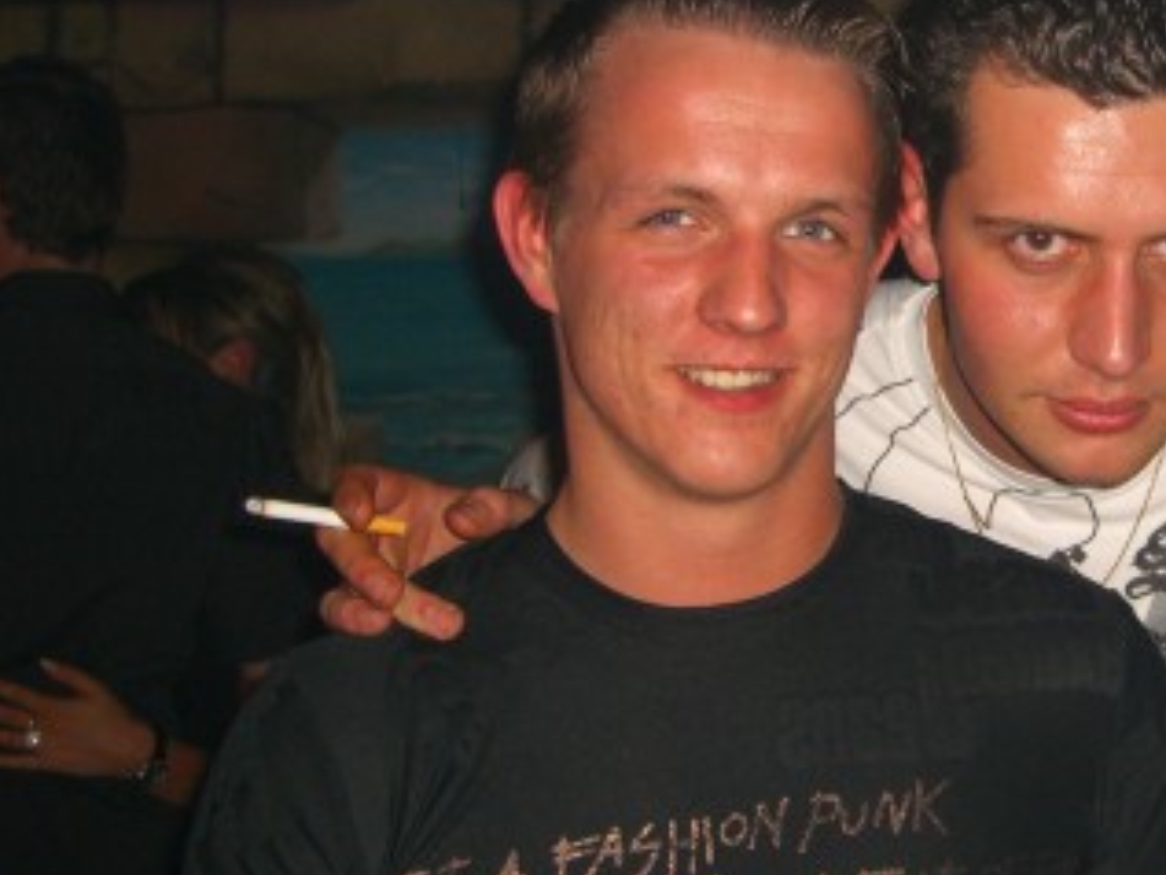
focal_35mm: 72
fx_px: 2426
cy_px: 449
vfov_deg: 20.5
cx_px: 1015
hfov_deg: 26.3
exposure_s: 1/60
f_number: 2.8
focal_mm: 7.9
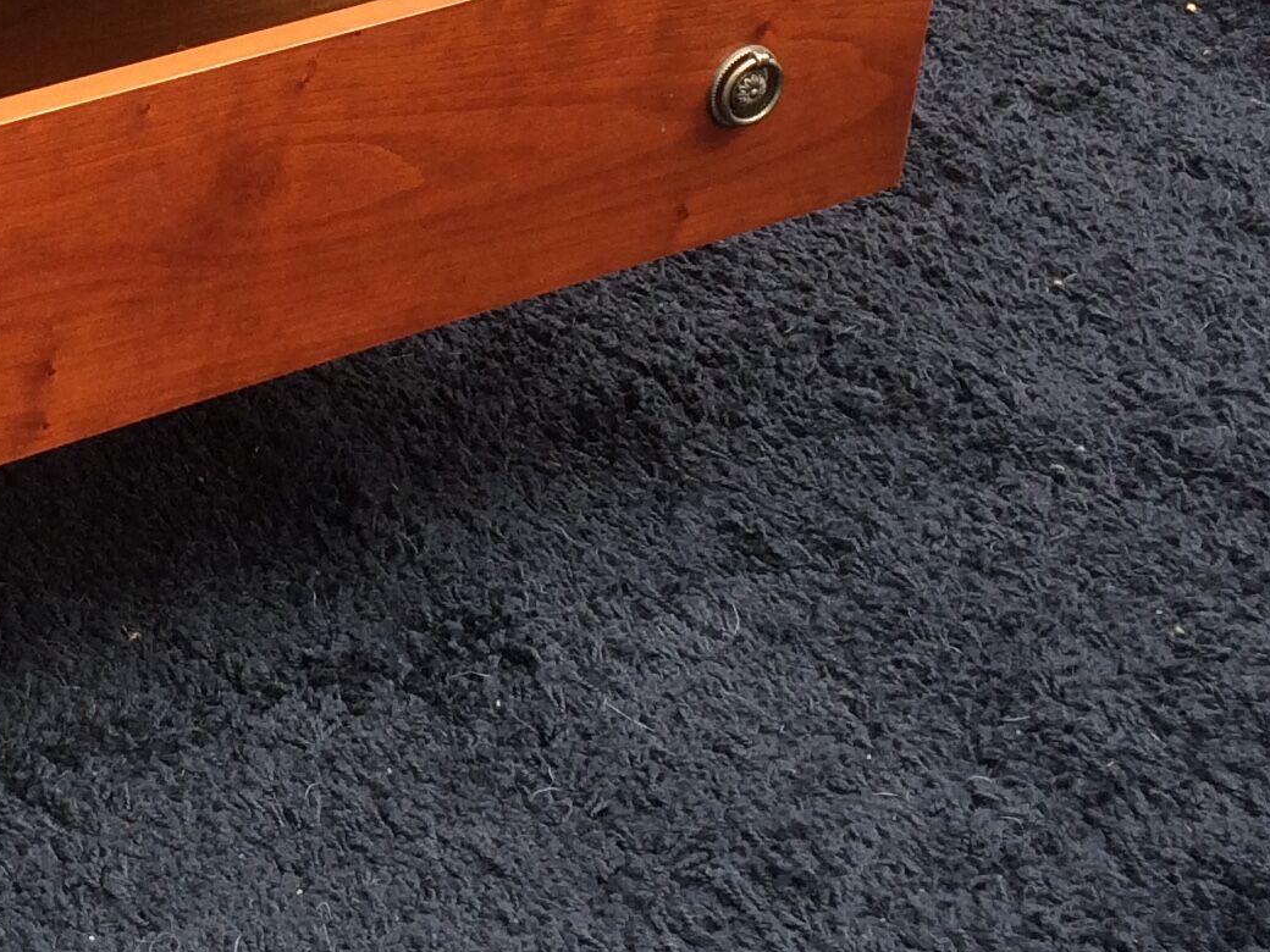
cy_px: -207
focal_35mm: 91
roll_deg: +0.0
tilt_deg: -24.8
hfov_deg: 20.1
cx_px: -291
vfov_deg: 15.6
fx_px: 3339
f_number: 2.2
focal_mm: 4.15
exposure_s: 1/107
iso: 32
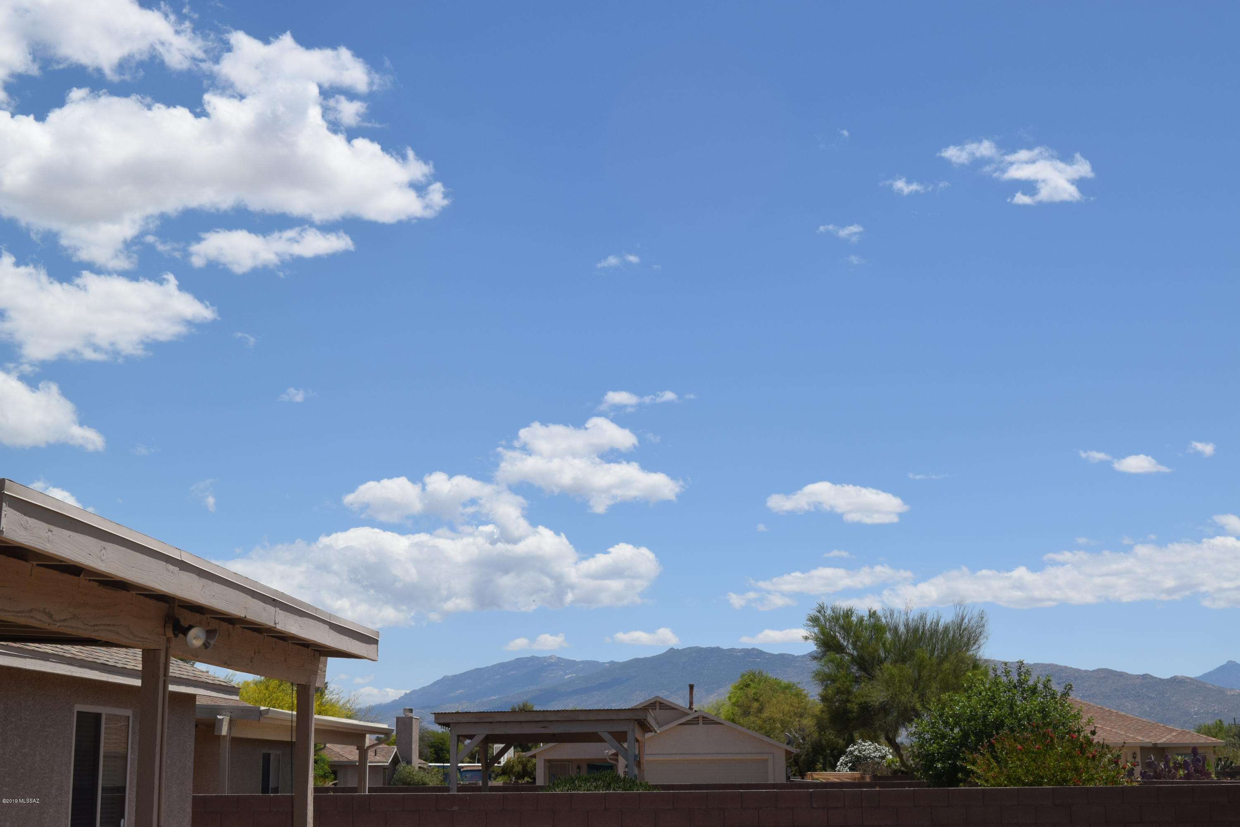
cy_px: 414
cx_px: 620
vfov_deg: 26.5
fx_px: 1757
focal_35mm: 51
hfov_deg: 38.9
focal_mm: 34
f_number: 11
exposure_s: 1/500
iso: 200
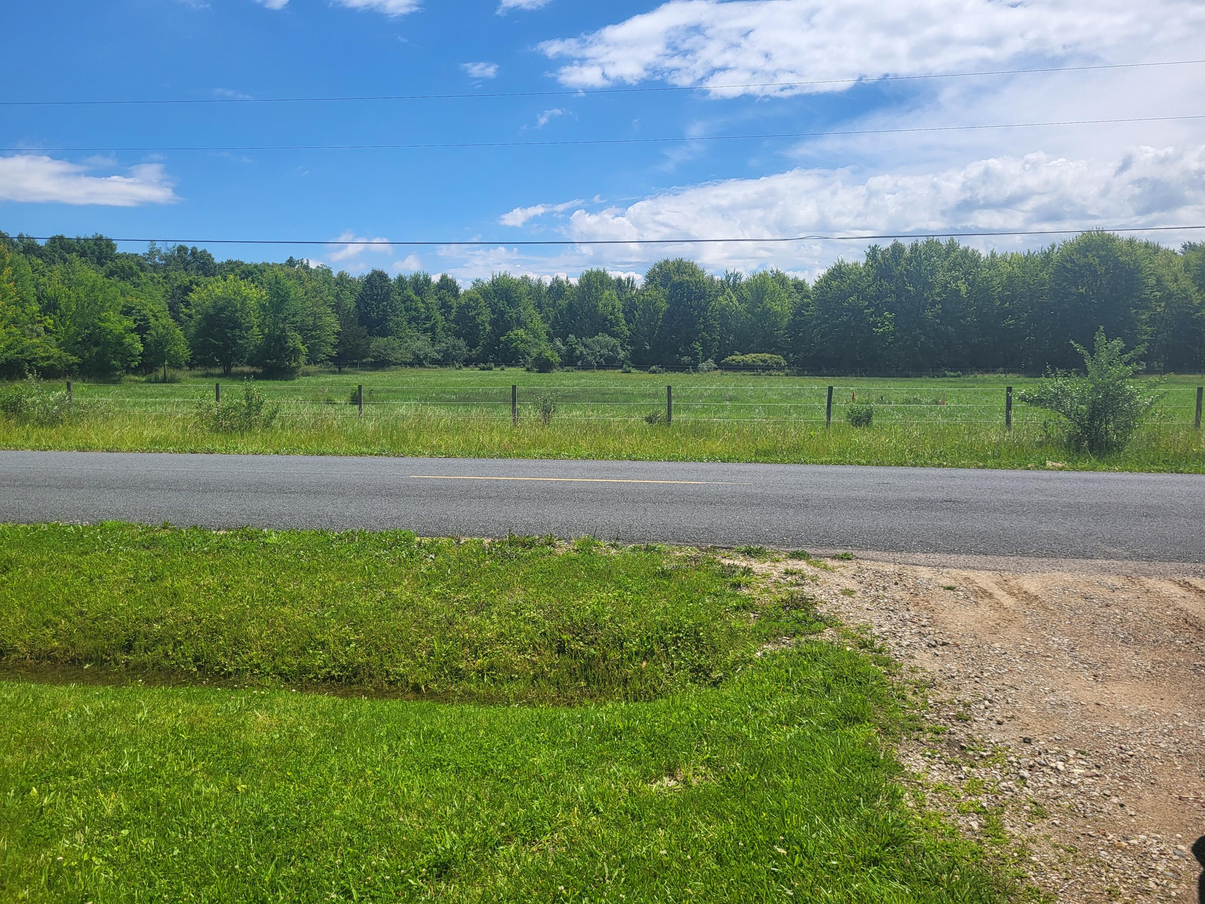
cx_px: 602
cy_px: 452
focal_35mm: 26
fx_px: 905
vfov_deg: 53.1
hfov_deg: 67.3
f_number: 1.8
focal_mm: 5.4
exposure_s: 1/3390
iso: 40
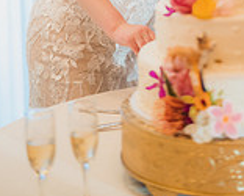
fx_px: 976
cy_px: -155
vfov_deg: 10.7
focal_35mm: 135
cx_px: 175
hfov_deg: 14.2
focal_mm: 50
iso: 1250
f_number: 1.4
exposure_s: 1/500
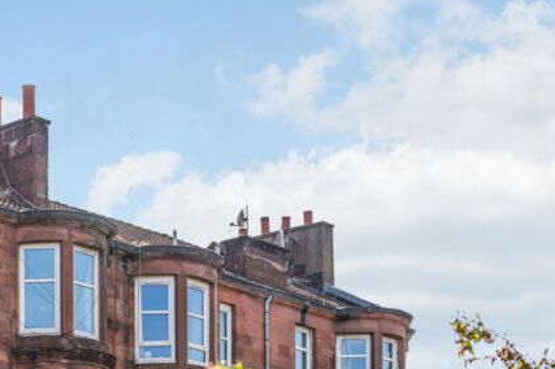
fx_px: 1849
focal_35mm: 120
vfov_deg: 11.3
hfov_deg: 16.4
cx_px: -100
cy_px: 387
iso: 200
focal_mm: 50
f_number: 2.2
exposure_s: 1/5000
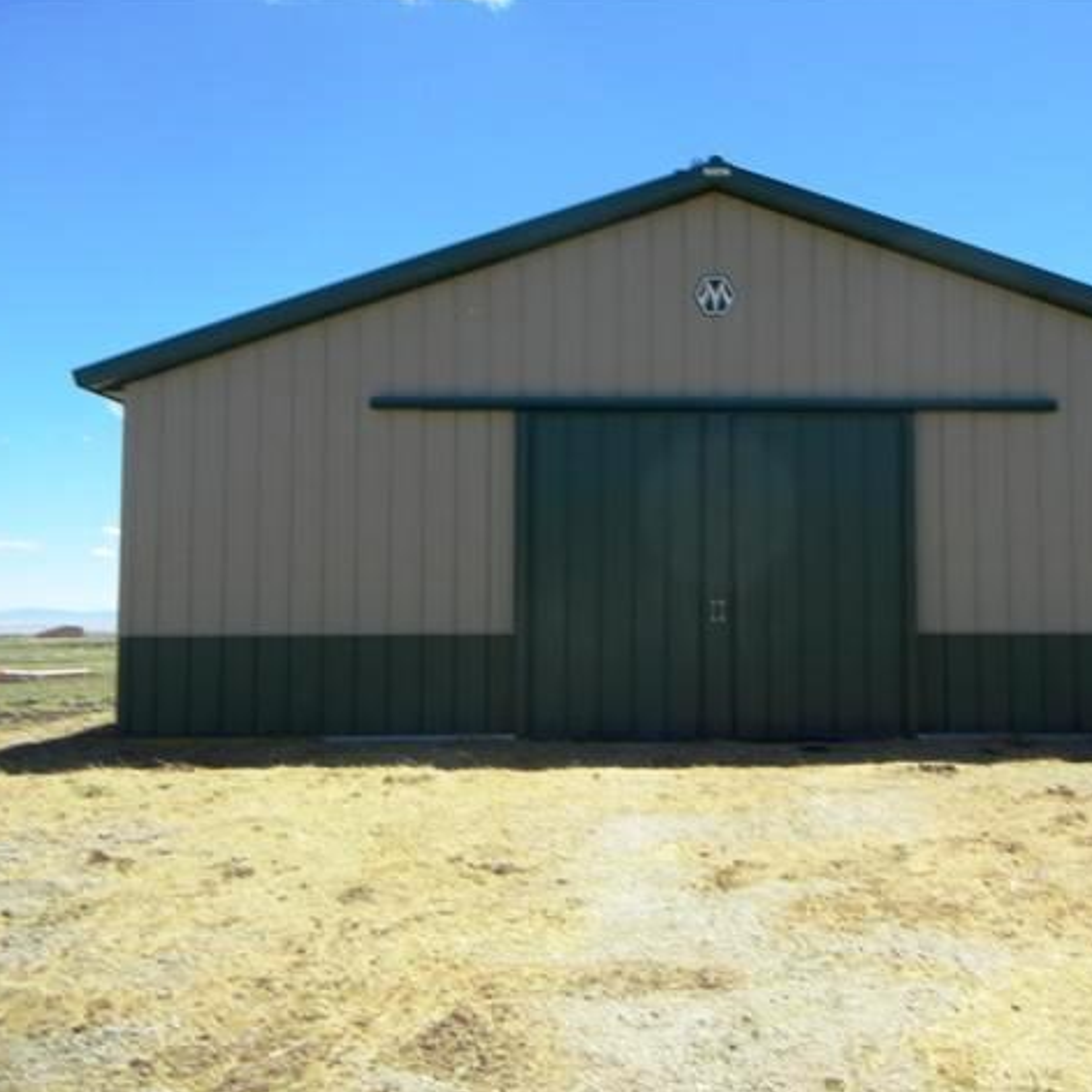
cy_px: 545
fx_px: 1285
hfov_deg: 45.5
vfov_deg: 46.0
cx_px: 714
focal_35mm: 36
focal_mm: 5.4
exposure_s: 1/258
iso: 160
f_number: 7
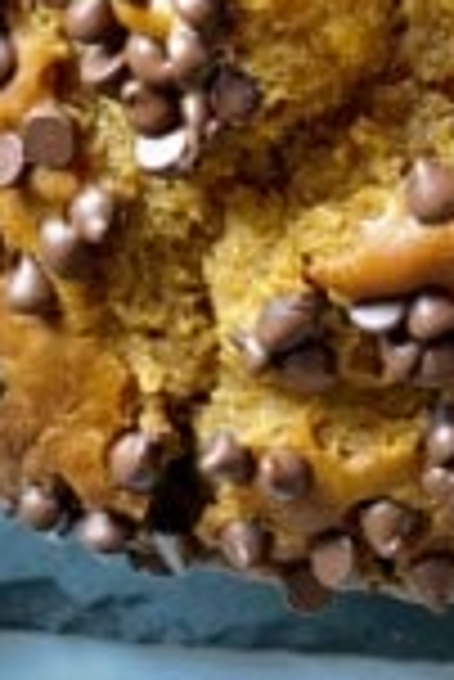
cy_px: -293
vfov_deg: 20.7
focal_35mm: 86
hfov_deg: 15.7
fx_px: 1623
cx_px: 414
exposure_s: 1/60
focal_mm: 4.25
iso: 320
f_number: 1.8
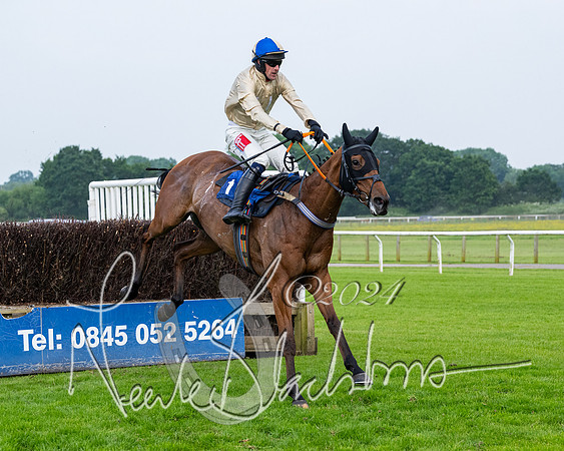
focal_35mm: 108
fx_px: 1809
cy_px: 189
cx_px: 315
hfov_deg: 17.7
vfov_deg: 14.2
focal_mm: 70
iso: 800
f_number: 4
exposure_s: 1/2000
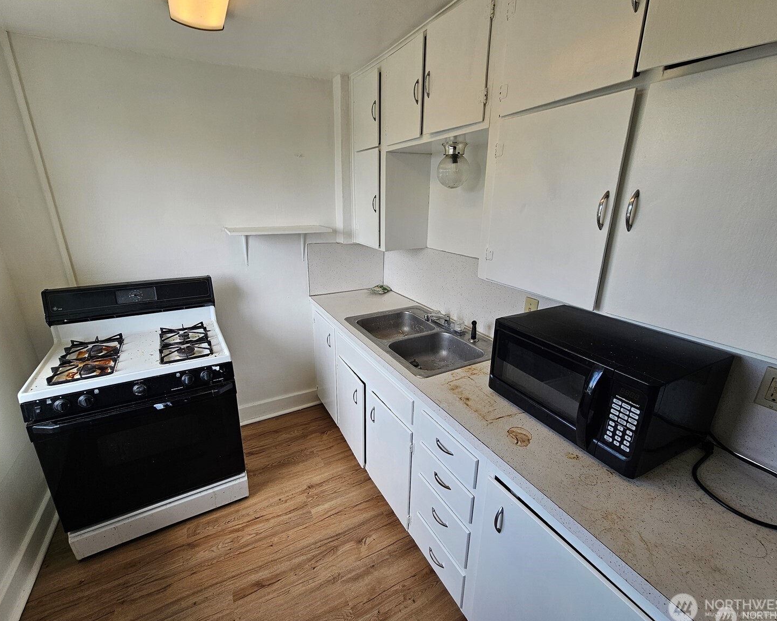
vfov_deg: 88.0
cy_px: 308
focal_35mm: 14
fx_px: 322
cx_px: 379
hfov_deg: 100.7
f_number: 2.2
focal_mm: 2.2
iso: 50
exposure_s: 1/189
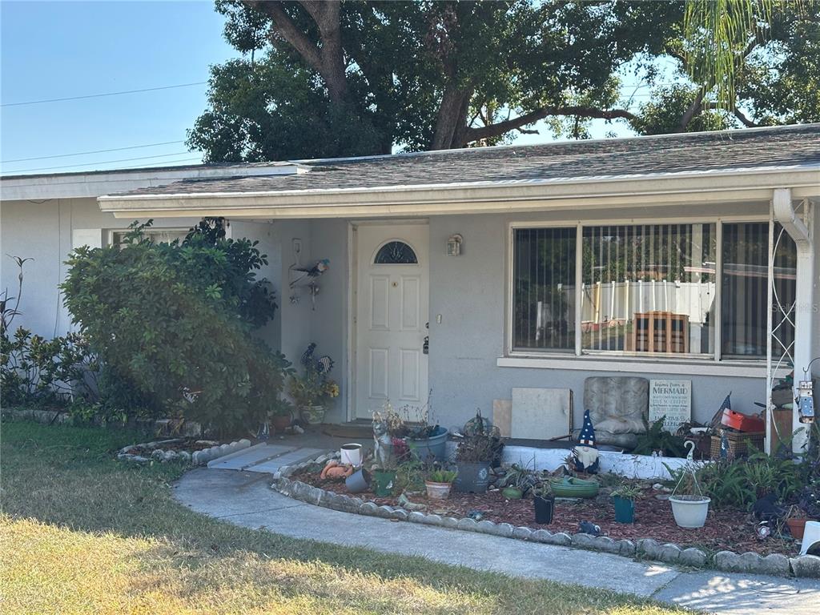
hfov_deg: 39.7
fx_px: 1137
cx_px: 410
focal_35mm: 48
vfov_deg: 30.3
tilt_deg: +1.1
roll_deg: -0.1
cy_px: 308
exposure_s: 1/816
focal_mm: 6.86
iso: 64
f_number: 1.78
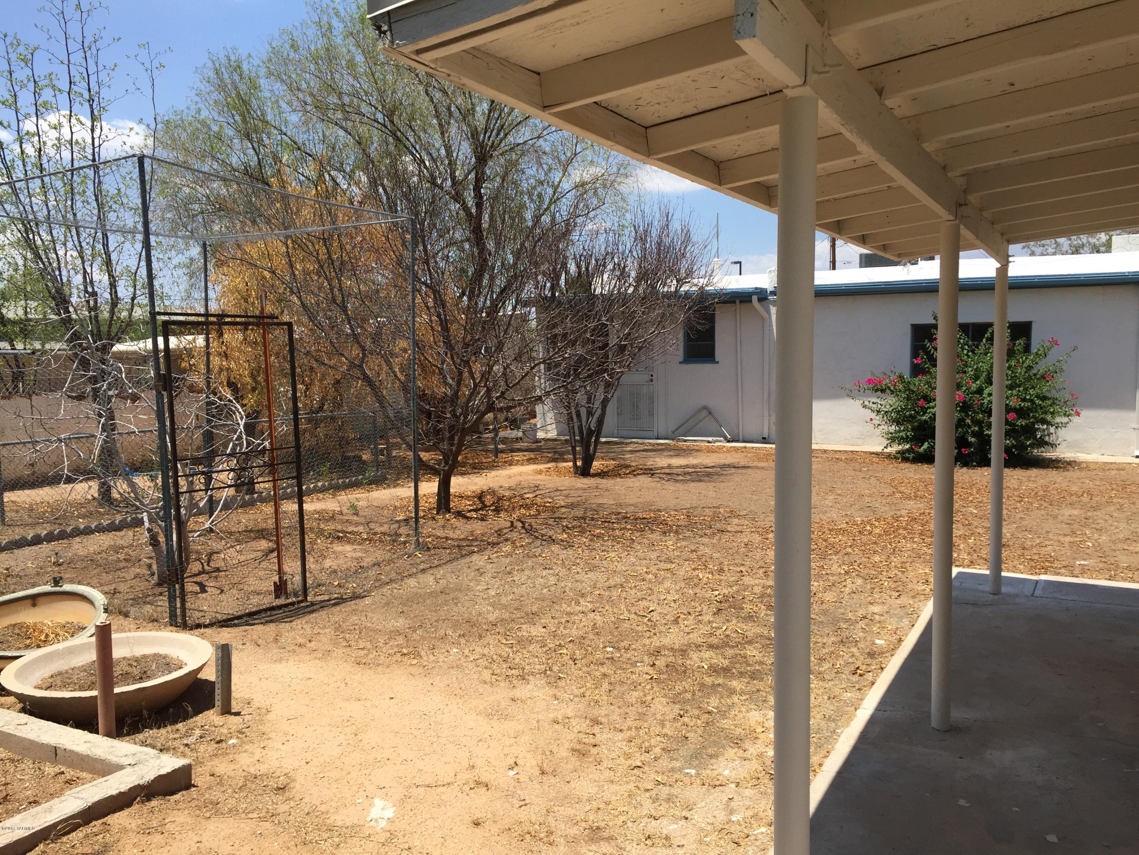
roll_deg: -0.8
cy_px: 428
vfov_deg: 48.2
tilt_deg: -5.8
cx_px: 570
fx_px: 954
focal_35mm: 29
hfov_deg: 61.7
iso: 32
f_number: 2.2
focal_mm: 4.15
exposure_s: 1/2083
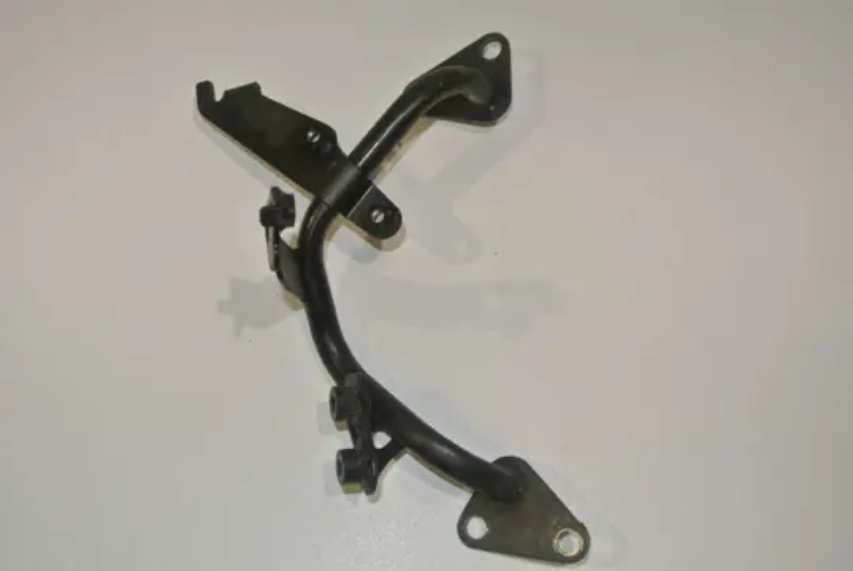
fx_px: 1044
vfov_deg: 30.6
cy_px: 286
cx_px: 426
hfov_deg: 44.5
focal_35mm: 44
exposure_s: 1/60
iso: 200
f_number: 4.5
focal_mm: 16.3
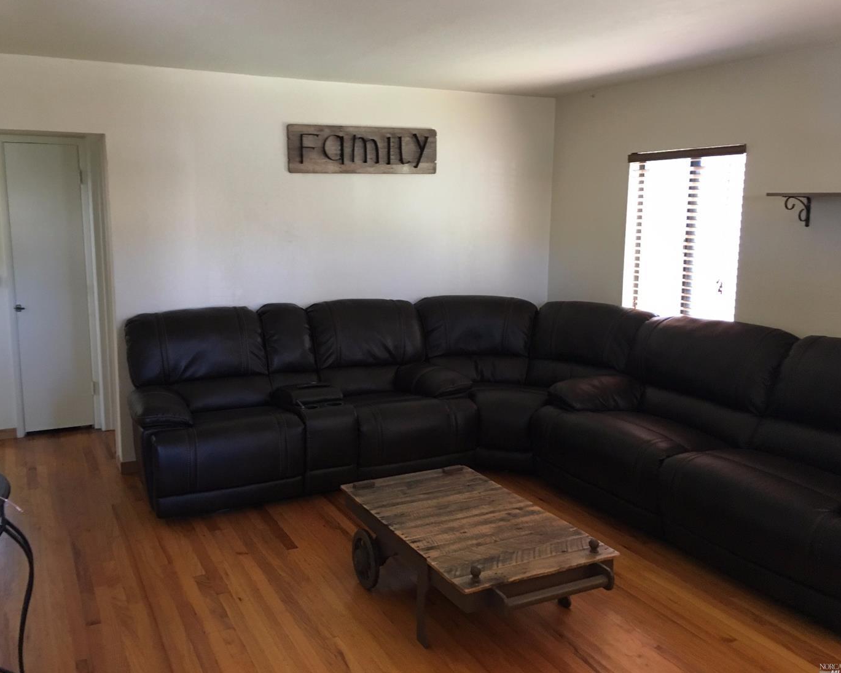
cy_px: 331
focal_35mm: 31
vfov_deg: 47.1
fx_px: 772
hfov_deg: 57.1
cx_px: 390
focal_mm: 4.15
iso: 160
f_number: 2.2
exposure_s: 1/30
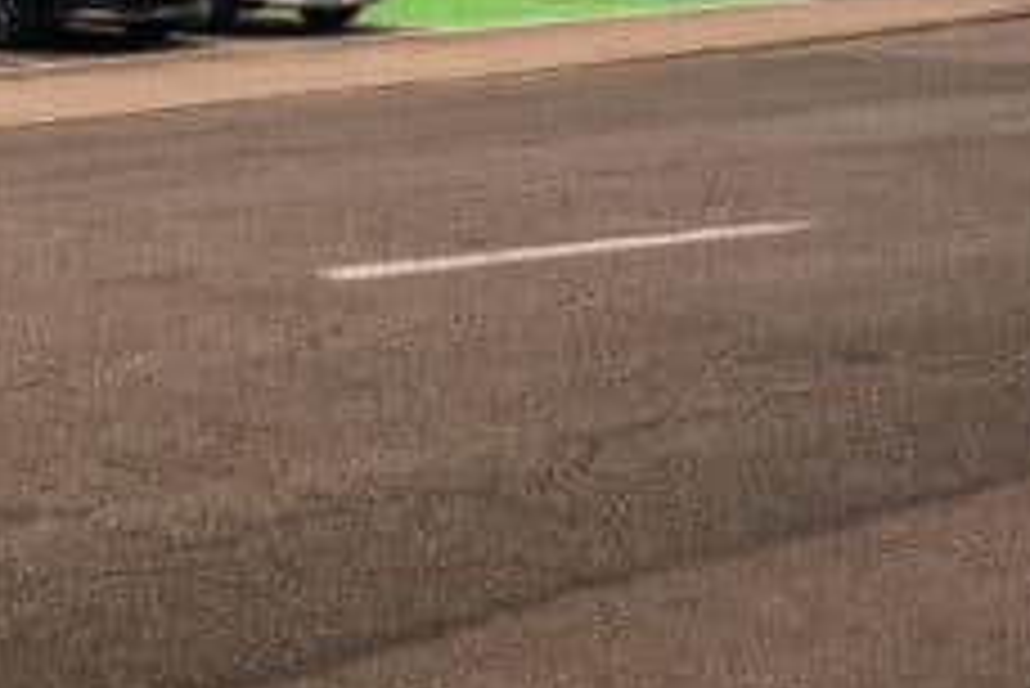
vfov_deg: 12.2
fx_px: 3006
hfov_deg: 18.3
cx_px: -270
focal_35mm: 105
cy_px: -441
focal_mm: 31.3
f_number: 8
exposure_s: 1/20
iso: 200
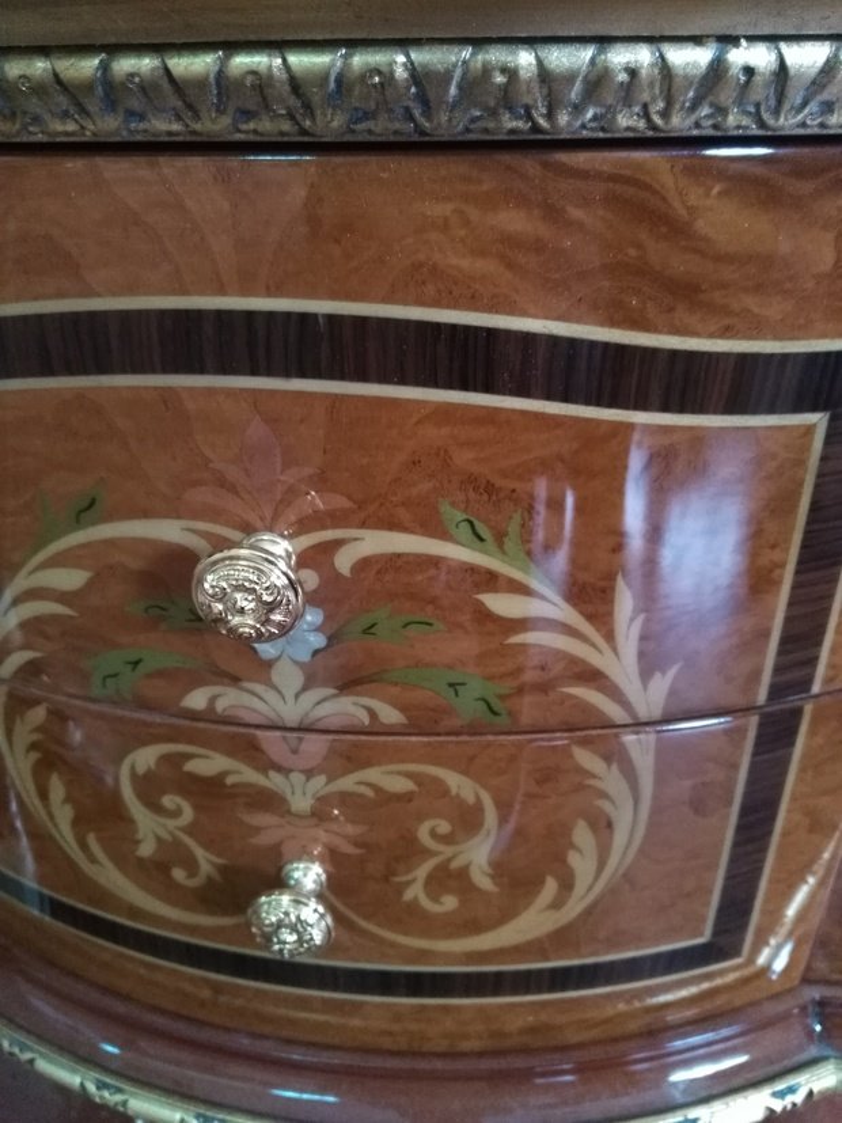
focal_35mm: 28
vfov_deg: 63.5
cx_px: 421
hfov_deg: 49.7
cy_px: 562
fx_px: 908
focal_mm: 2.96
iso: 1270
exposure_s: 1/25
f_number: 2
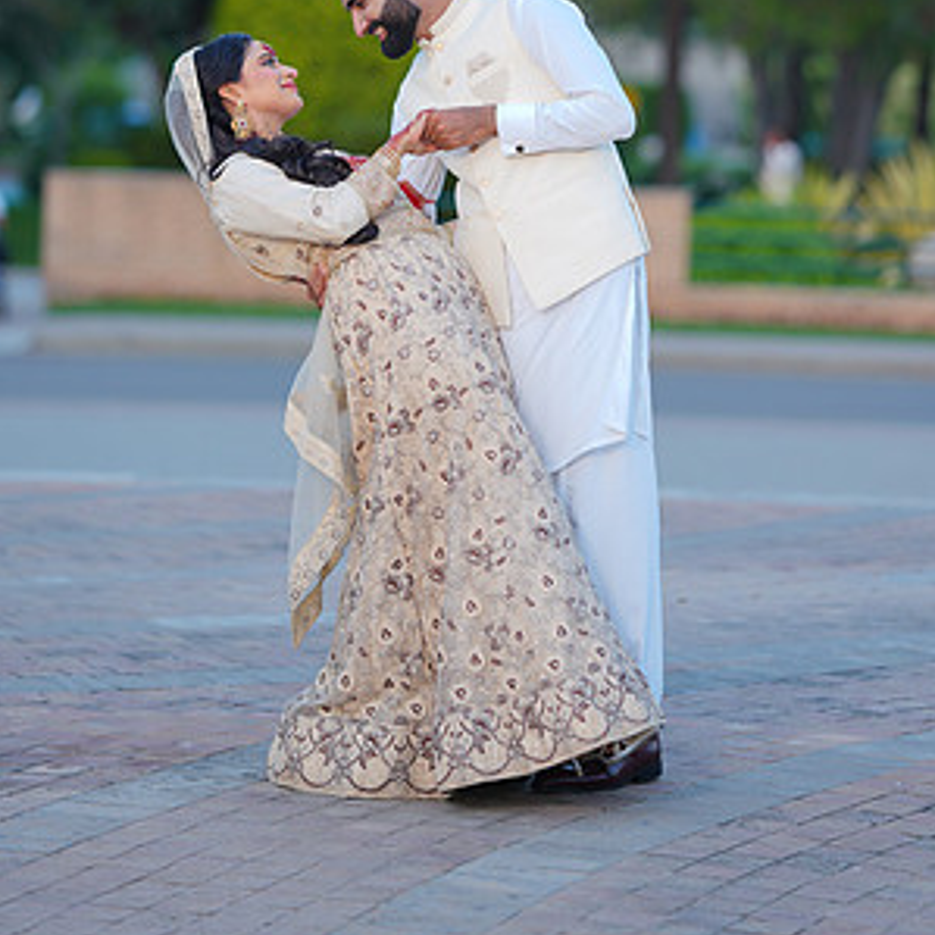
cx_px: 477
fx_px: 4278
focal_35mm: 140
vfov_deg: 12.4
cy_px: 63
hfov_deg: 12.5
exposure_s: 1/400
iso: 80
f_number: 1.4
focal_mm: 85
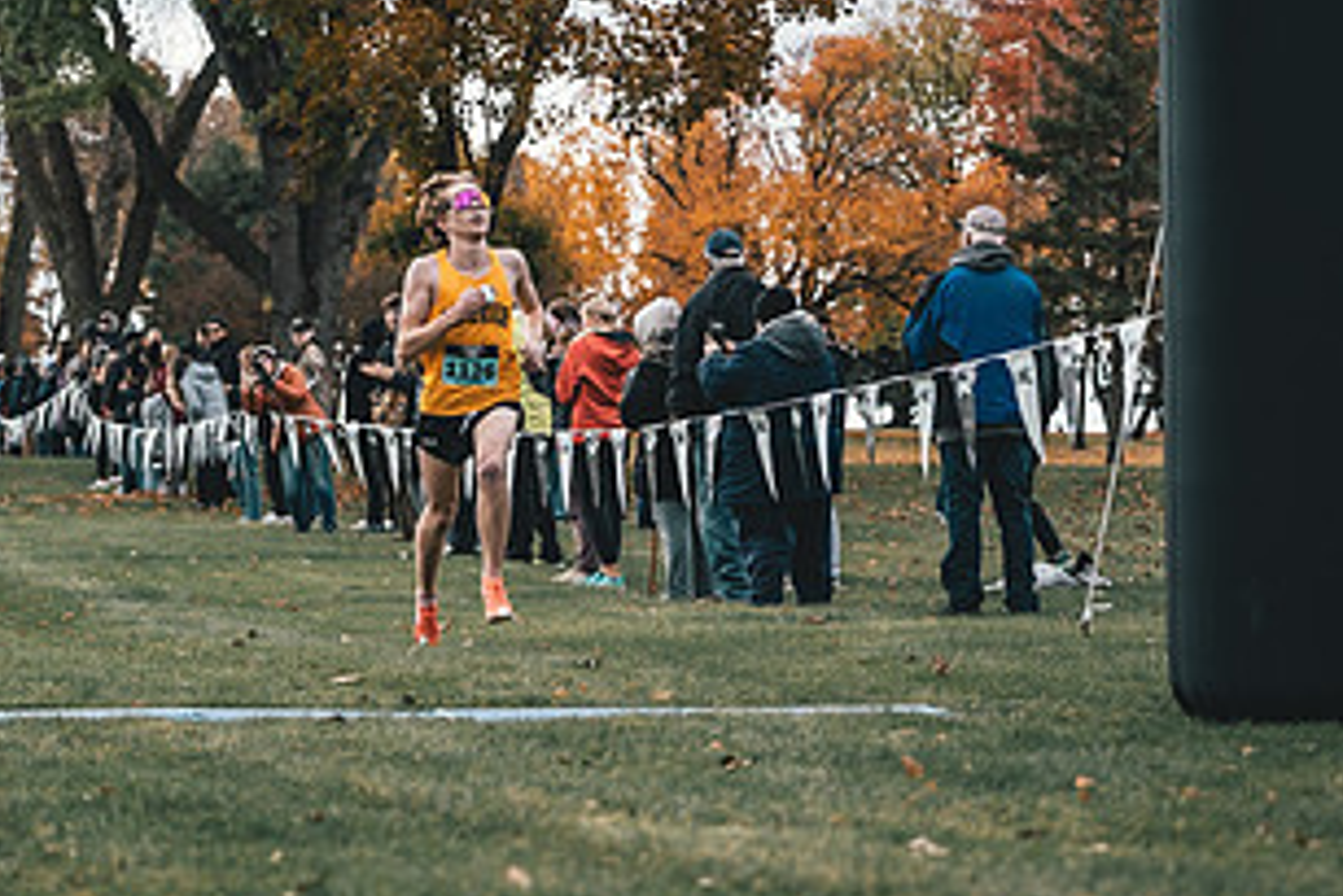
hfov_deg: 18.1
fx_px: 4217
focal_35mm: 113
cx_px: 460
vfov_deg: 12.1
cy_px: 392
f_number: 2
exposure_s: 1/3200
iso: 200
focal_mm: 50
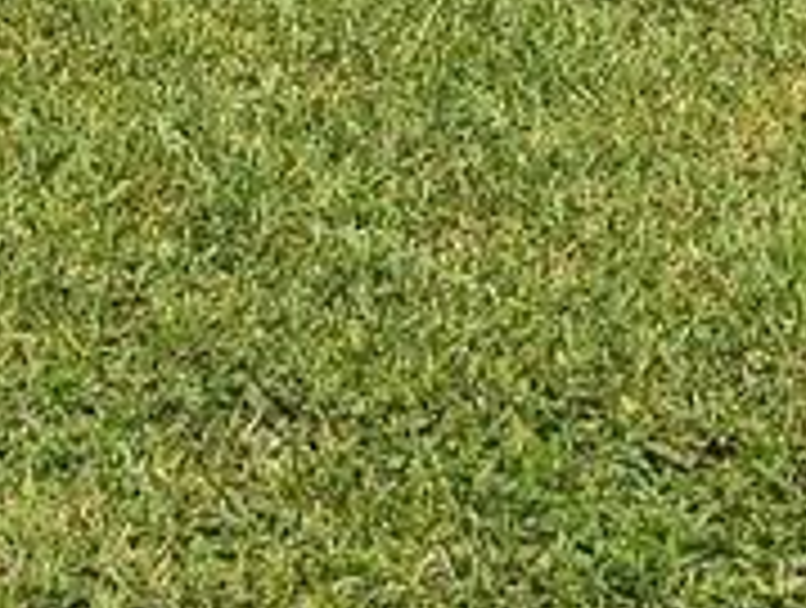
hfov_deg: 11.2
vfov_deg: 7.5
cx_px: -7
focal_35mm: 175
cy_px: -1166
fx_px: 4083
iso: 10
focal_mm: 6.3
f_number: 1.7
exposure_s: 1/1286
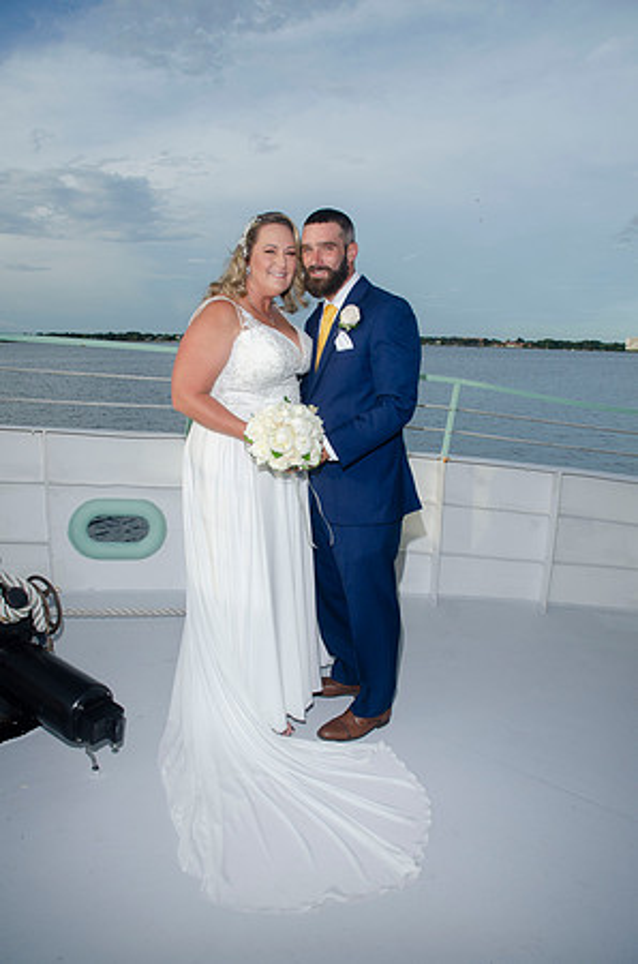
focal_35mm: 27
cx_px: 319
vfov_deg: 67.5
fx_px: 721
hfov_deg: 47.7
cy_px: 482
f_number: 8
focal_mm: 18
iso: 100
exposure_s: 1/250
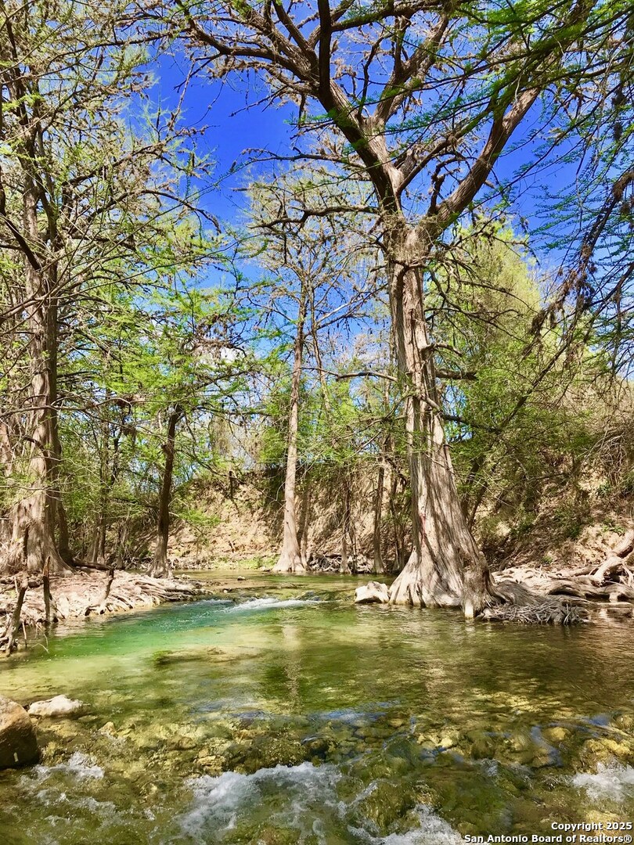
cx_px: 317
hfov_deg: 49.7
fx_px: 684
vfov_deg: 63.4
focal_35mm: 28
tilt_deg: +10.6
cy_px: 422
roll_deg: +0.4
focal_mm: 3.99
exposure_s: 1/967
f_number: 1.8
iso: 20
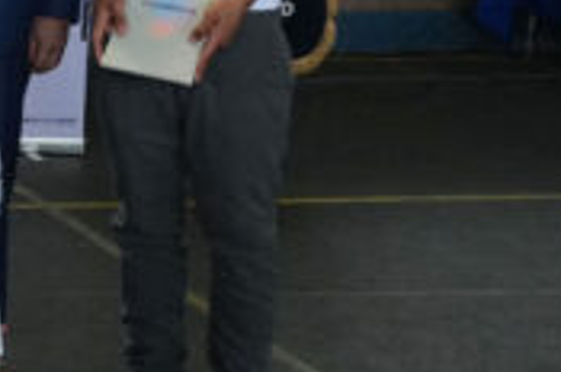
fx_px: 1540
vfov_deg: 13.8
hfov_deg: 16.6
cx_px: -497
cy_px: 144
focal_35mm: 99
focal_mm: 16
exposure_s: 1/50
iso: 1600
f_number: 5.6
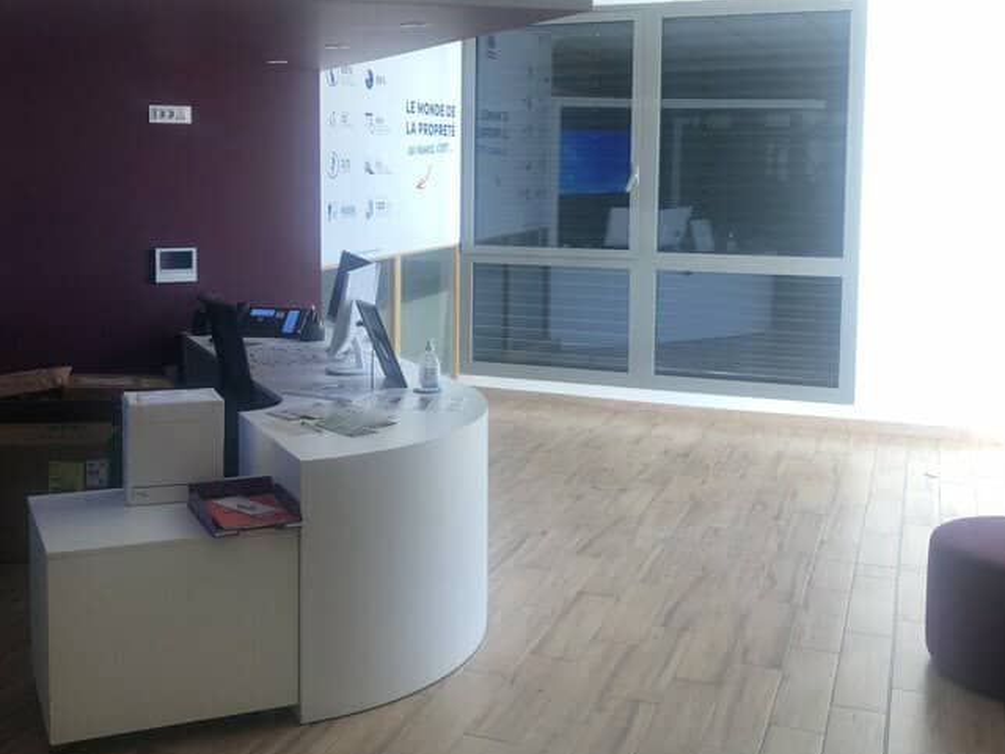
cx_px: 400
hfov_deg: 44.6
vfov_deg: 34.1
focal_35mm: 42
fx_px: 1219
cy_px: 262
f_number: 1.8
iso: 20
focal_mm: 4
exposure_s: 1/50
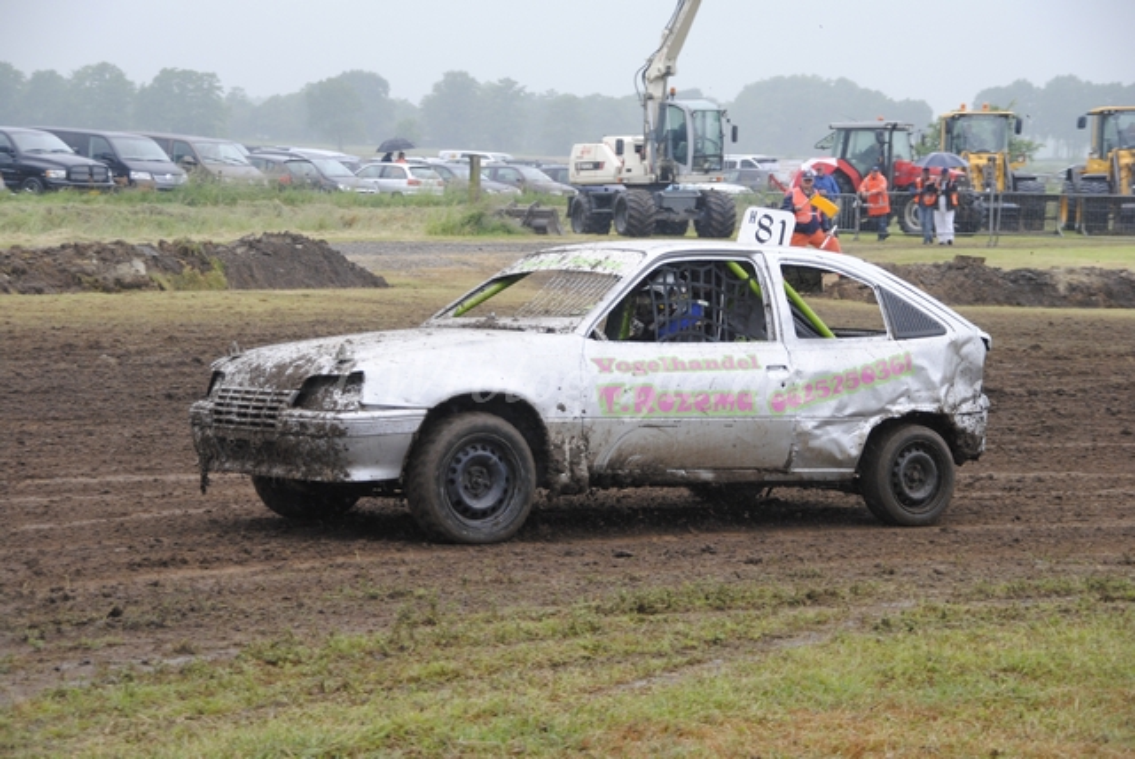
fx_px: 3408
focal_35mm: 108
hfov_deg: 18.9
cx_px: 568
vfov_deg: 12.7
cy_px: 380
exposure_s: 1/500
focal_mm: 72
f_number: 5.3
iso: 400
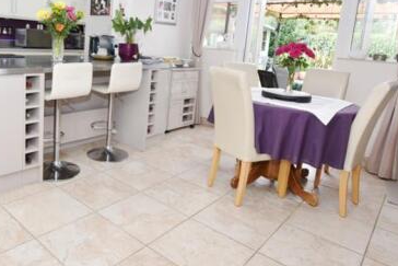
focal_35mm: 27
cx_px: 120
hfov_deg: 64.9
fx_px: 299
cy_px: 85
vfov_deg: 47.1
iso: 400
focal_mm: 10
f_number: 5.6
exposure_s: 1/250
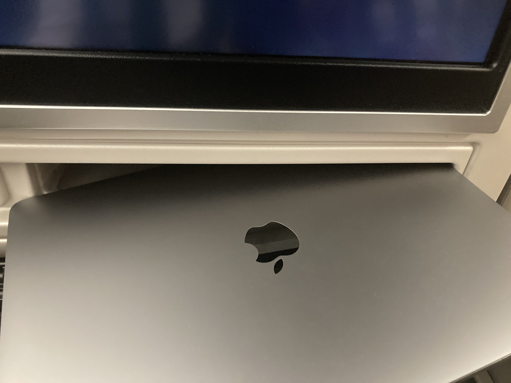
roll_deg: -5.2
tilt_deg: -36.5
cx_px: 256
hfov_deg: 63.4
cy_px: 192
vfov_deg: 49.7
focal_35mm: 28
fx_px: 413
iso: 640
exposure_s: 1/26
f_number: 1.8
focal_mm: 3.99
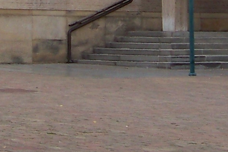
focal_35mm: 209
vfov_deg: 6.5
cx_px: 110
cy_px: -90
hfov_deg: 9.8
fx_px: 1324
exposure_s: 1/320
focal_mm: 5.85
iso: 64
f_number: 2.8
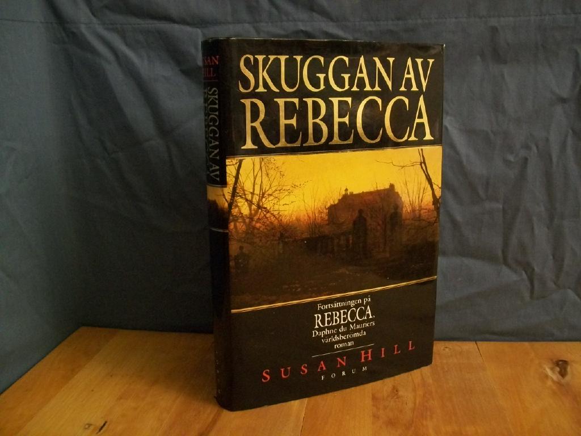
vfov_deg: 39.7
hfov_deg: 51.4
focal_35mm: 36
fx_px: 604
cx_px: 290
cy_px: 218
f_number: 2.7
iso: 200
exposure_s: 1/8
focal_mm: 6
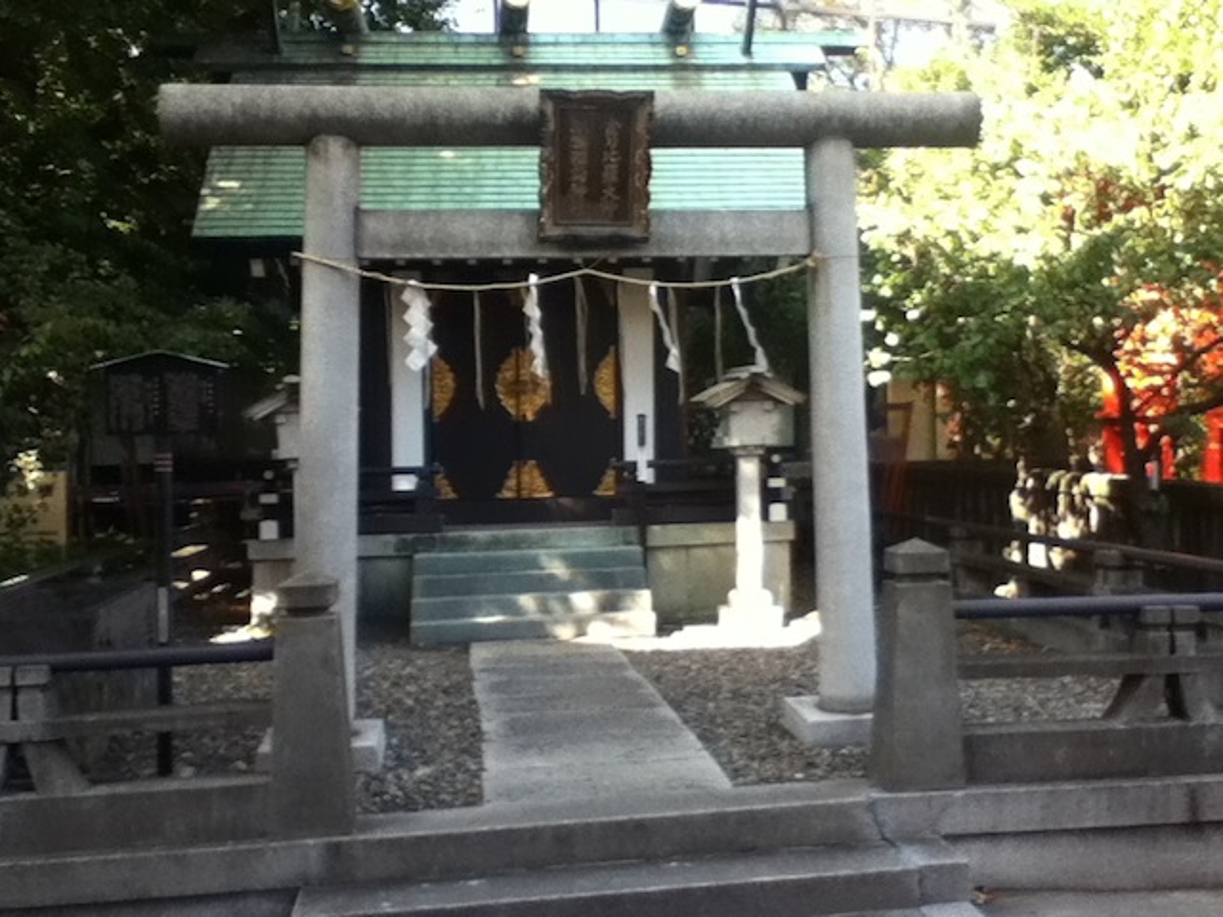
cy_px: 458
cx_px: 612
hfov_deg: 56.8
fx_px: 1131
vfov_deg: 44.2
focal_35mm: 32
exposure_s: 1/120
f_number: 2.4
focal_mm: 3.85
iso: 80
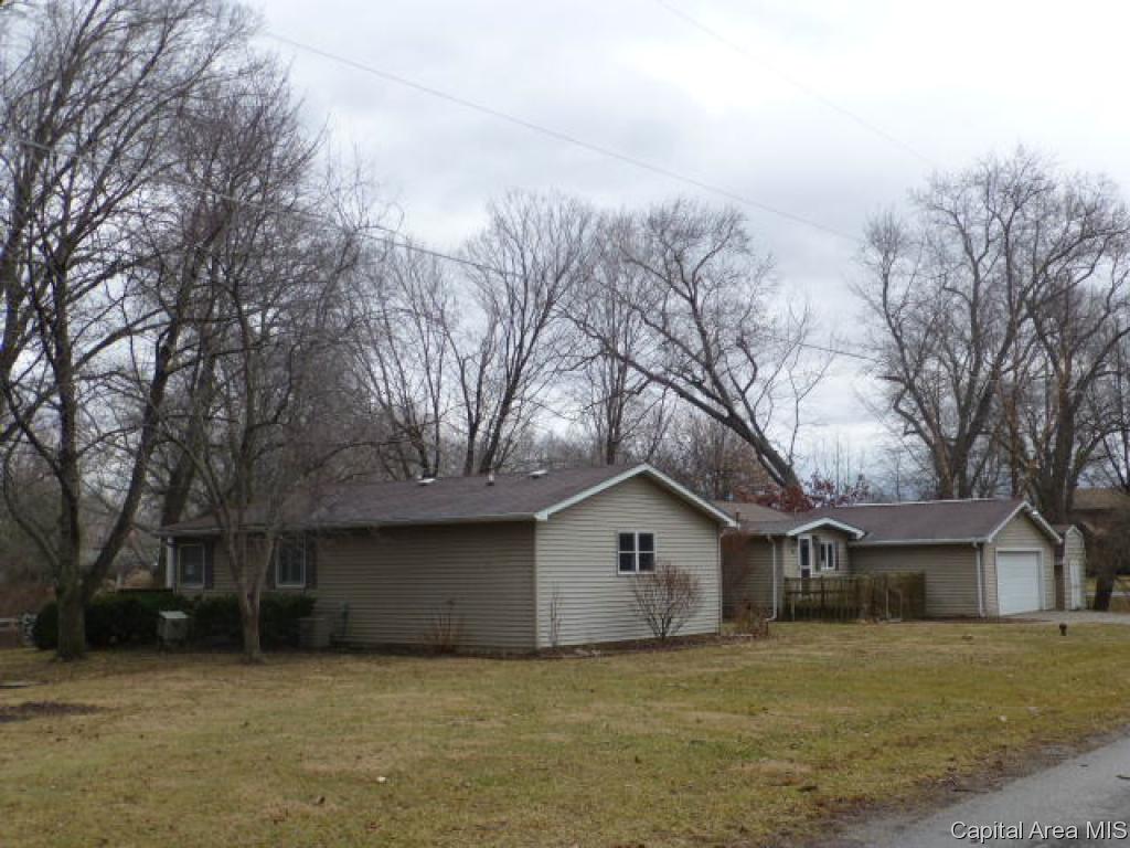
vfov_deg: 35.1
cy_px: 424
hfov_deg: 45.8
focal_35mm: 41
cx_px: 565
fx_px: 1338
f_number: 3.9
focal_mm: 7.4
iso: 100
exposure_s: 1/80
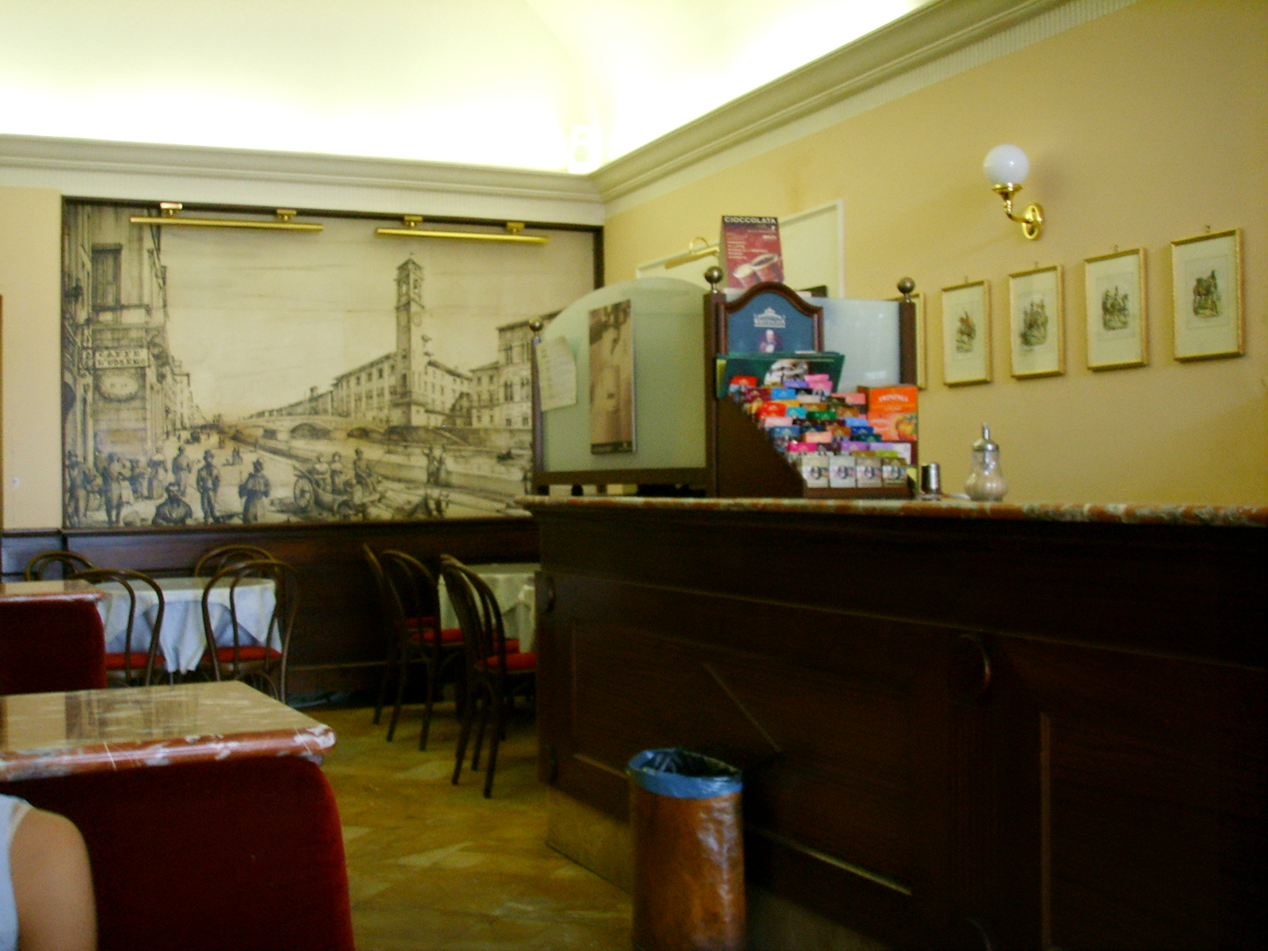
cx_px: 634
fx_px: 1429
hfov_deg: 47.9
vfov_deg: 36.8
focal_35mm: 39
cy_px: 476
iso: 150
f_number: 3.5
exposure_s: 1/10
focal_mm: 6.6
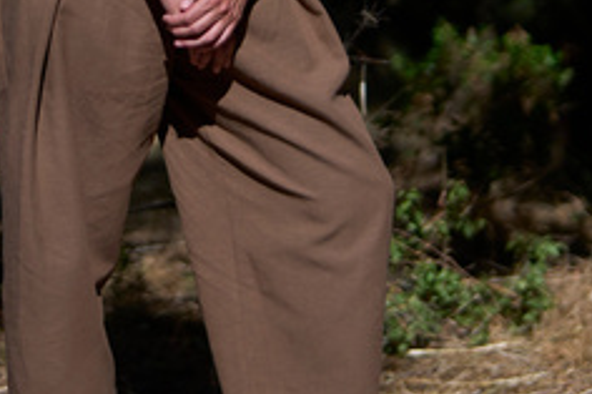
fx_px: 3566
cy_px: -188
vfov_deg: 6.2
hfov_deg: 9.5
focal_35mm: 217
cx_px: 206
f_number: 1.2
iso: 100
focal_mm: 50
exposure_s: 1/25600
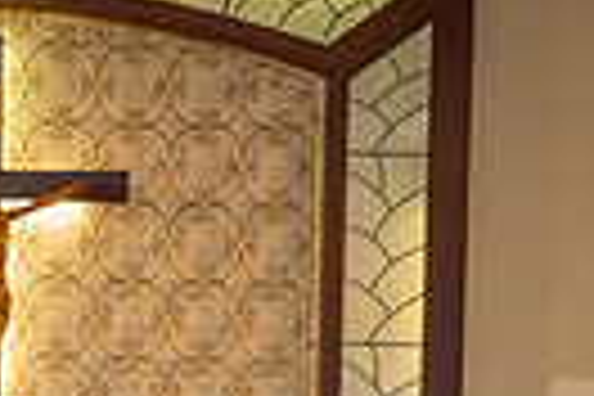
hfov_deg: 15.8
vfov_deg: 9.5
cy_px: 942
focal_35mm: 128
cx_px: 61
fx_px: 2112
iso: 800
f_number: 4
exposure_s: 1/200
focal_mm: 24
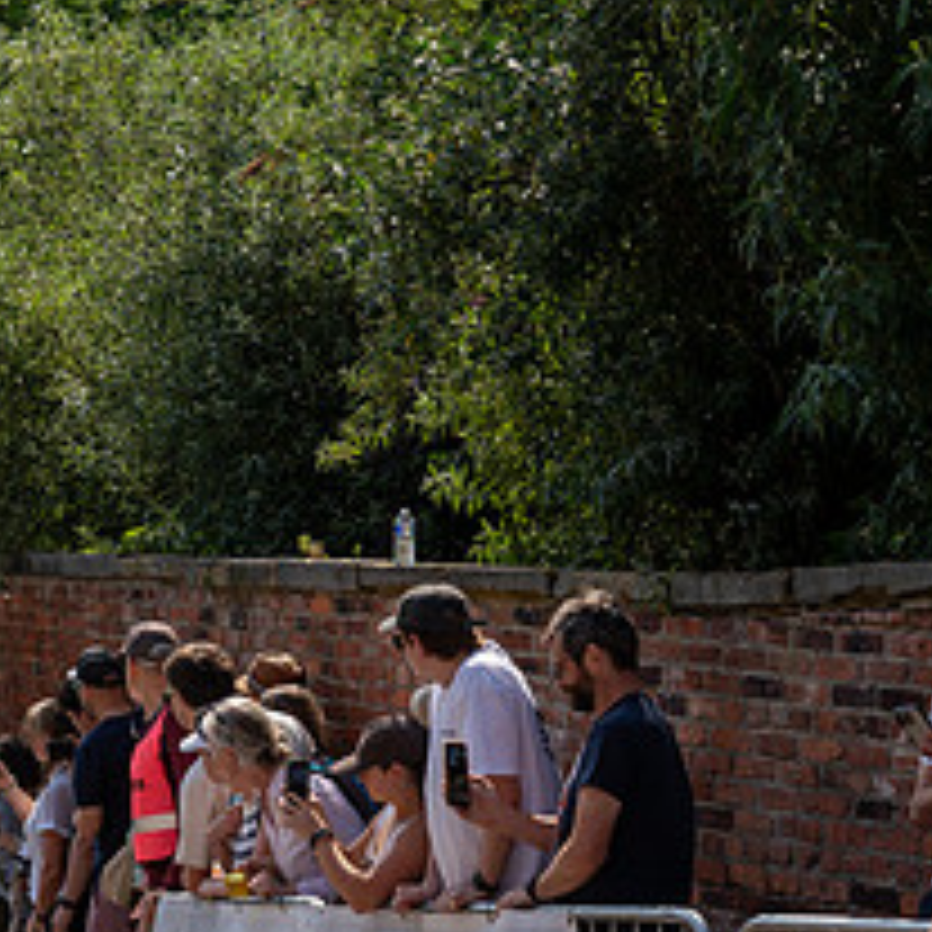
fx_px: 4508
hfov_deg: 11.6
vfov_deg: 11.8
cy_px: 682
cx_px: -180
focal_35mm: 148
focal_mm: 62
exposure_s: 1/1600
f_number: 4
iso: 160
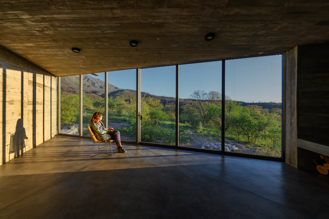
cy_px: 110
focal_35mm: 14
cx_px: 164
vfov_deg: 81.2
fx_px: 128
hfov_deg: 104.3
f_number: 10
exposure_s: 1/50
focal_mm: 14
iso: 64
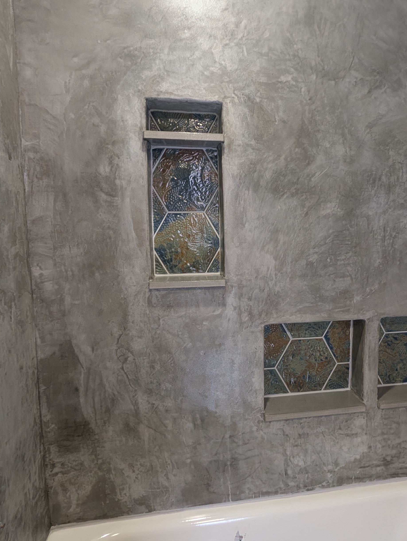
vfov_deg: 81.6
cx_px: 244
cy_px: 256
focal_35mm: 20
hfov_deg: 65.5
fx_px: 313
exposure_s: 1/30
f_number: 1.7
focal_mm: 2.02
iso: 103
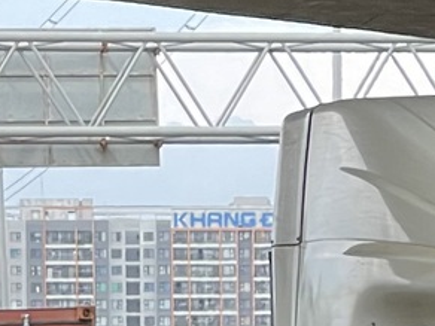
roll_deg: +0.2
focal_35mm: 438
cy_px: 423
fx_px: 5504
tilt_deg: +0.8
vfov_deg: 3.4
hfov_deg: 4.5
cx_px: 824
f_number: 2.2
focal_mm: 7.5
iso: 20
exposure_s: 1/264
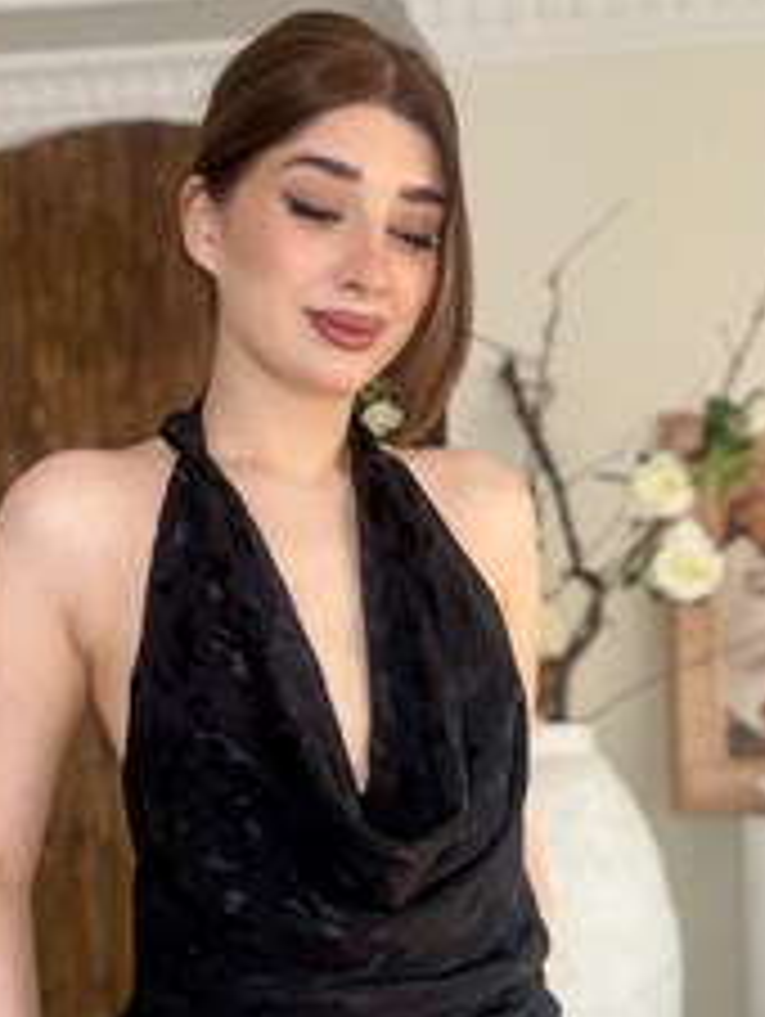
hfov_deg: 27.5
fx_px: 1559
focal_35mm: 53
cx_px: 324
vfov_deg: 35.7
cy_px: 702
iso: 20
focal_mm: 2.69
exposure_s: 1/100
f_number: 1.9
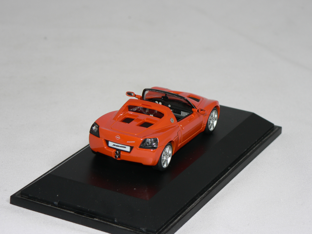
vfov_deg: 12.5
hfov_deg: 16.6
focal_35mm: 119
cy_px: 117
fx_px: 1073
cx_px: 156
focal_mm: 19.9
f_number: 3.2
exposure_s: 1/60
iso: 80
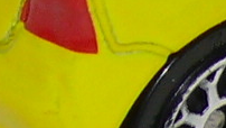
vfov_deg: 1.3
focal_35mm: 950
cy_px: -292
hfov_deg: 2.3
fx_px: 5698
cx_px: 399
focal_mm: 13.9
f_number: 4
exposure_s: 1/30
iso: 100
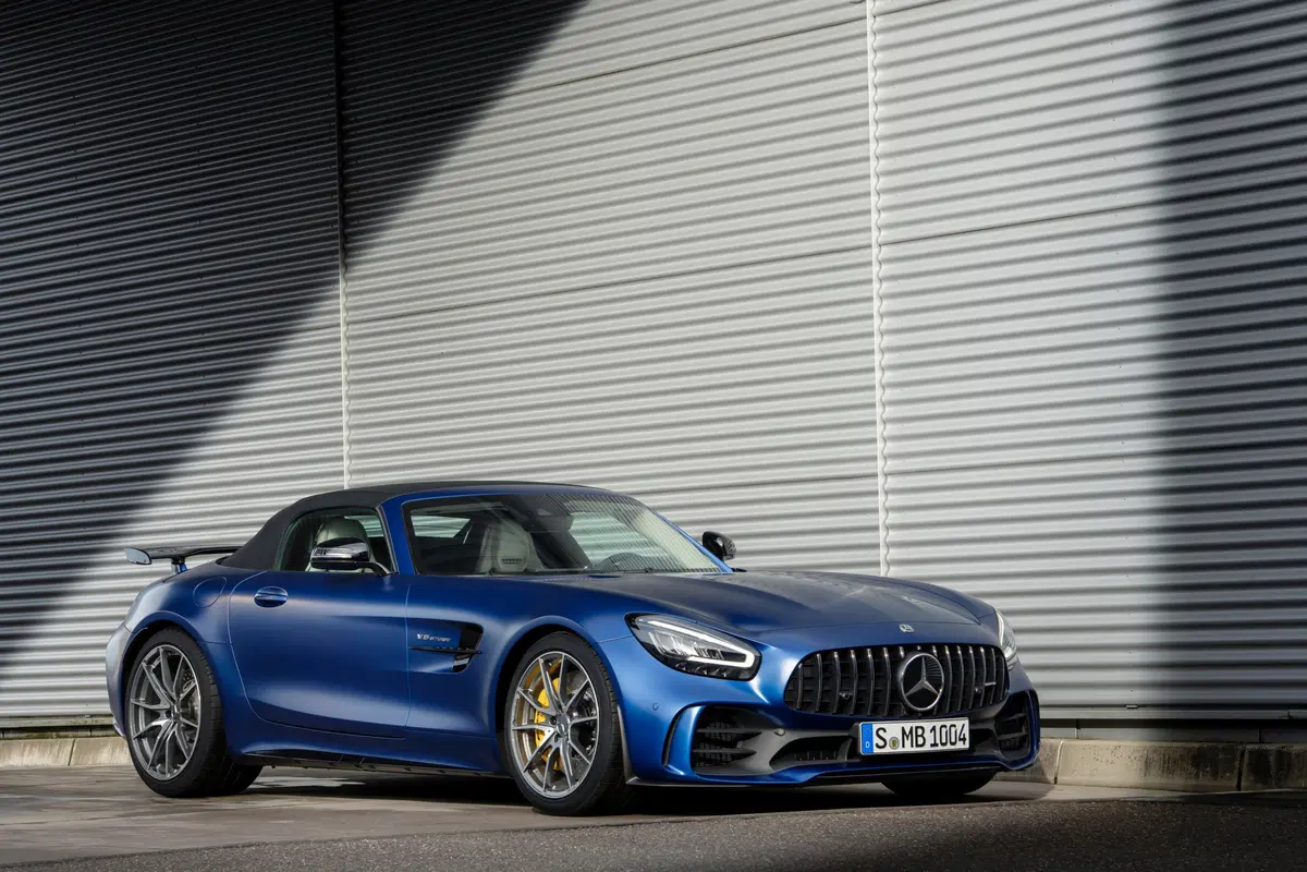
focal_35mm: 110
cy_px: 436
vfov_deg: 12.5
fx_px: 3993
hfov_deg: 18.6
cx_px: 654
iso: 100
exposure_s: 1/30
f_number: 11
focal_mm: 110
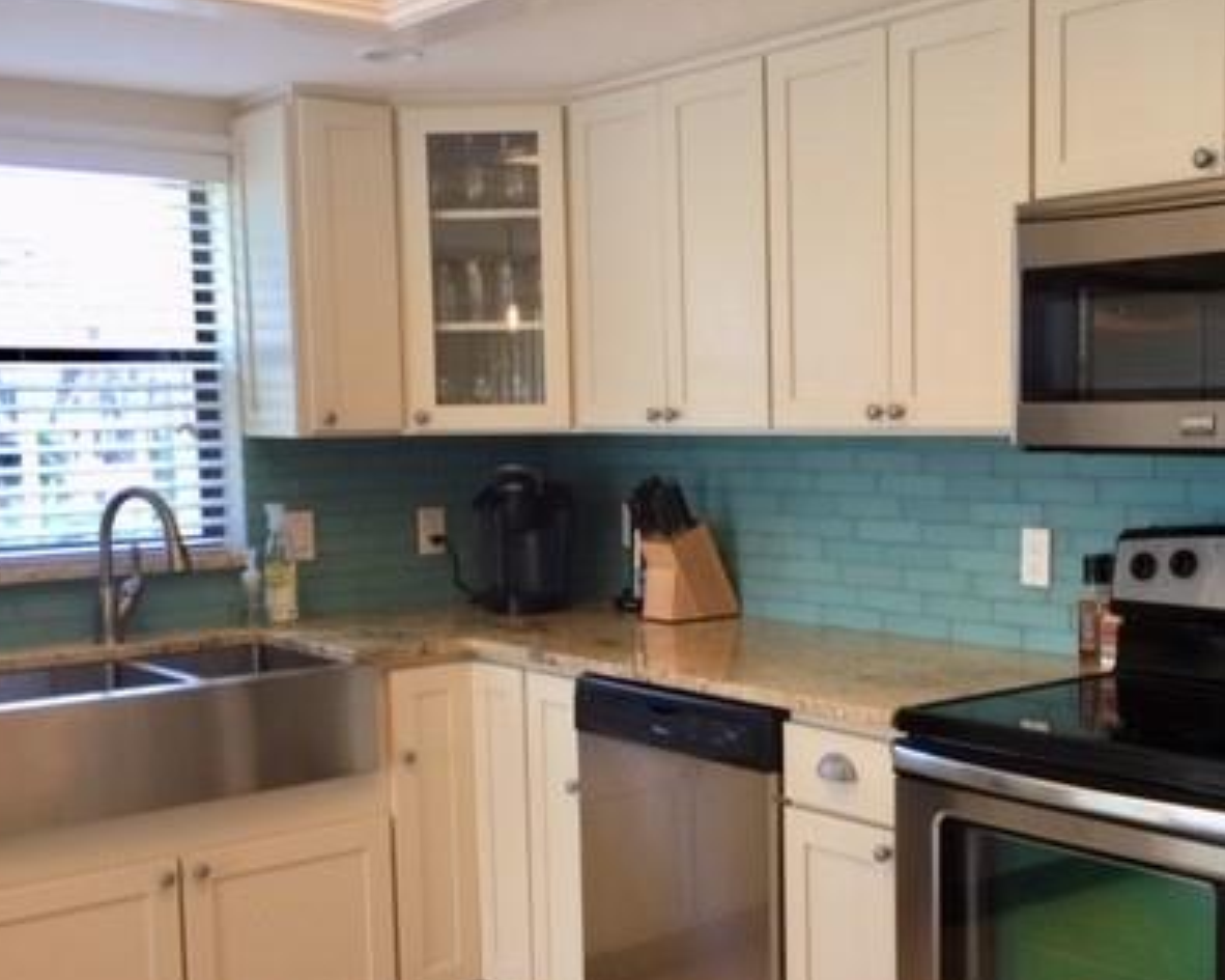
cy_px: 579
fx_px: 1667
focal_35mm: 46
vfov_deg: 32.7
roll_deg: +0.0
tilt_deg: -4.0
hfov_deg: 39.9
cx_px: 796
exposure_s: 1/30
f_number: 2.2
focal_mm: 4.15
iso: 32
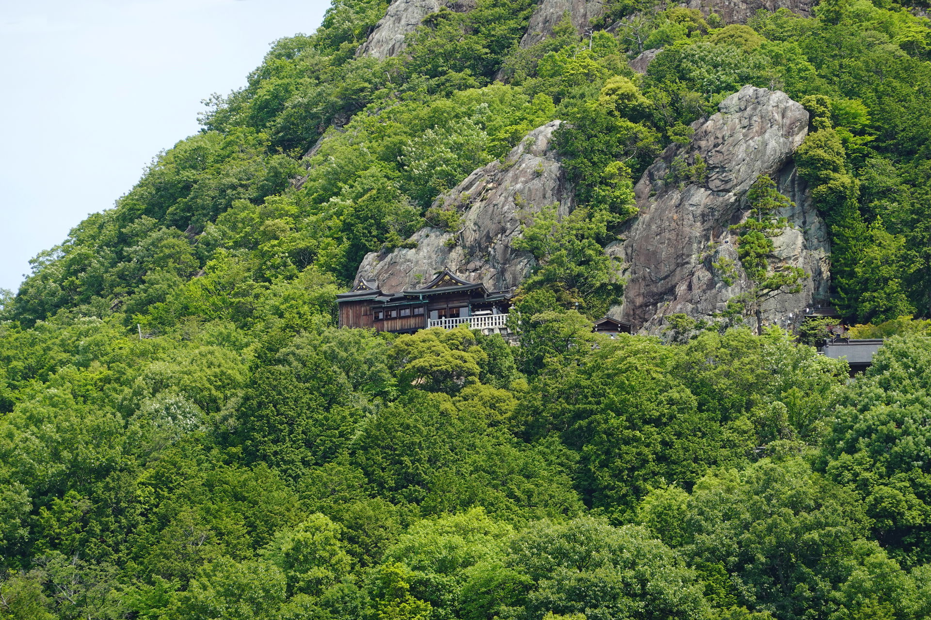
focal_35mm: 200
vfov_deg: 6.9
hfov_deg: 10.3
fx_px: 5172
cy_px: 310
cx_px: 466
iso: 160
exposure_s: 1/200
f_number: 7.1
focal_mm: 72
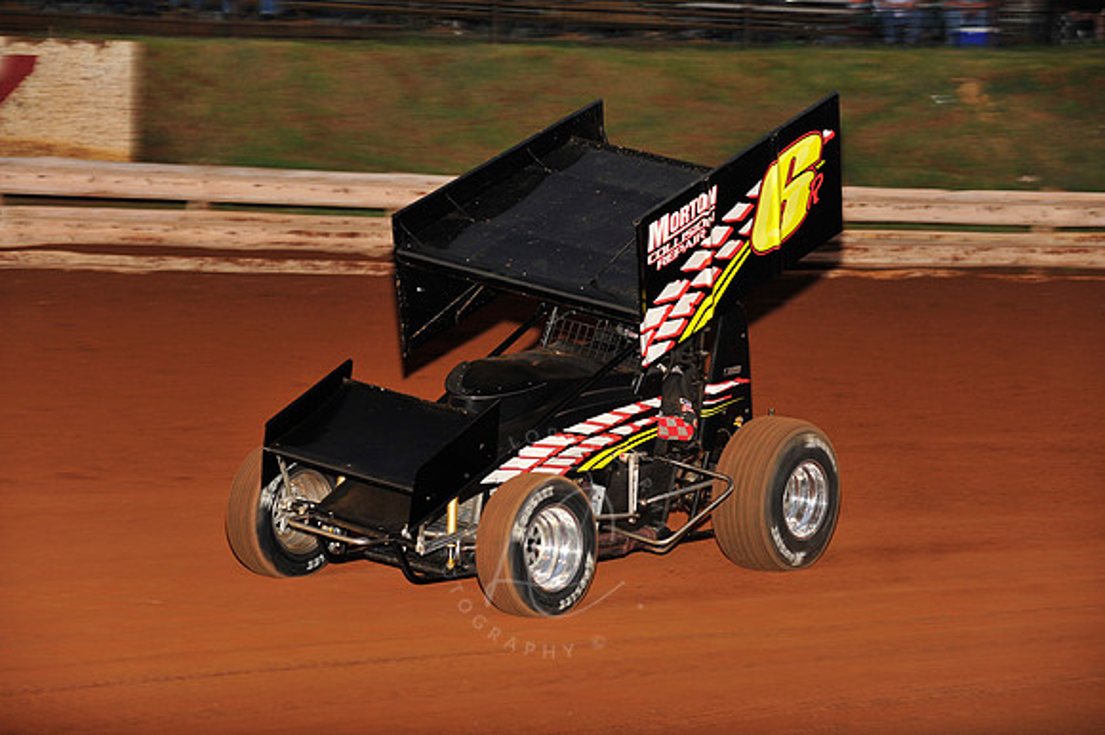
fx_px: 3681
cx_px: 552
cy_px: 368
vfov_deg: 11.4
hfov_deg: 17.1
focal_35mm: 120
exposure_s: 1/320
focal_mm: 120
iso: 800
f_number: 5.6
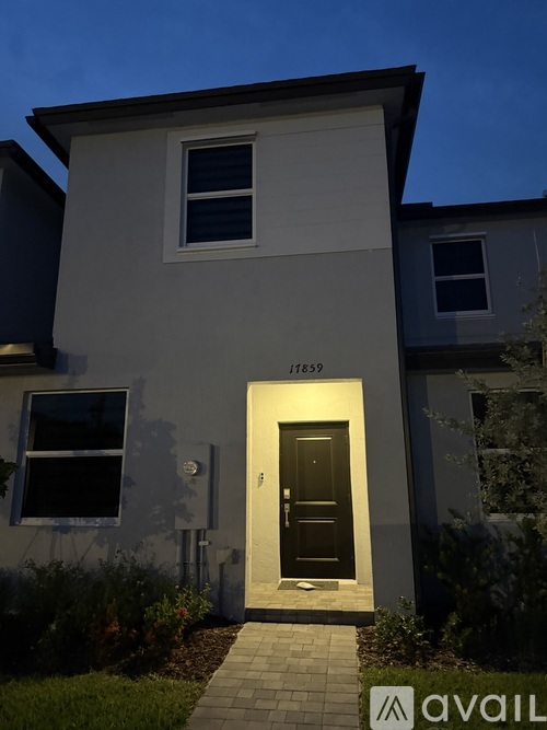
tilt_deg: +13.2
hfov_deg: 56.8
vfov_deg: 71.6
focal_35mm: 24
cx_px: 274
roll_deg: +0.1
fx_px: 506
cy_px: 365
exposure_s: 1/30
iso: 1250
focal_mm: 6.76
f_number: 1.78
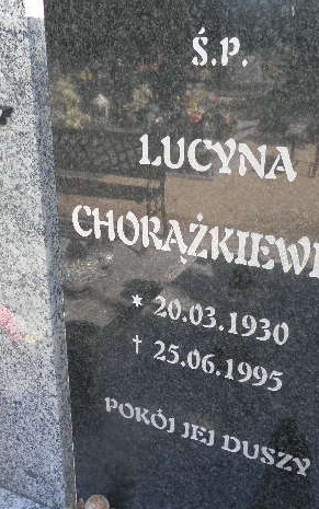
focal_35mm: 35
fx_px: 486
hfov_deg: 36.3
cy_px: 256
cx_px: 176
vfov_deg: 55.3
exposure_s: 1/160
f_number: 3.3
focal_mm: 4.3
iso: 64
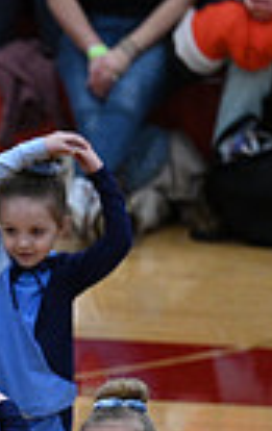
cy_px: 401
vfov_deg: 2.5
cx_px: -610
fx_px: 10066
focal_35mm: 854
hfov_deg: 1.5
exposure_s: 1/400
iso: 4000
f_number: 4
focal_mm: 200
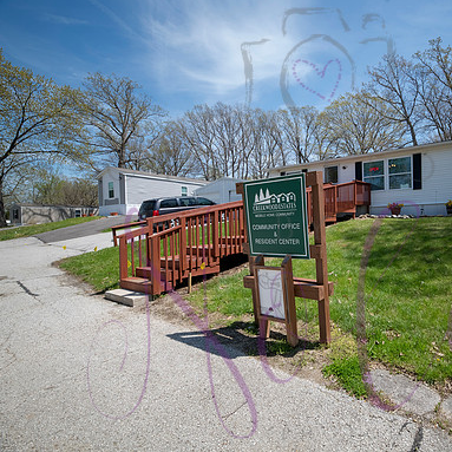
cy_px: 225
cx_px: 323
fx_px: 266
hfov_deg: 76.4
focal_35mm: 18
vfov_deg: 80.7
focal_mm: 14
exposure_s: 1/250
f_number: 10
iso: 400
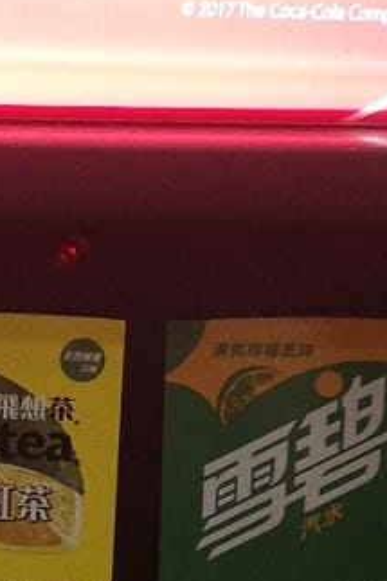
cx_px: -112
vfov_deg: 14.5
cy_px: 579
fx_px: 2244
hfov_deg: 9.7
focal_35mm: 139
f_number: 1.8
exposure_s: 1/60
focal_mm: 3.95
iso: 125
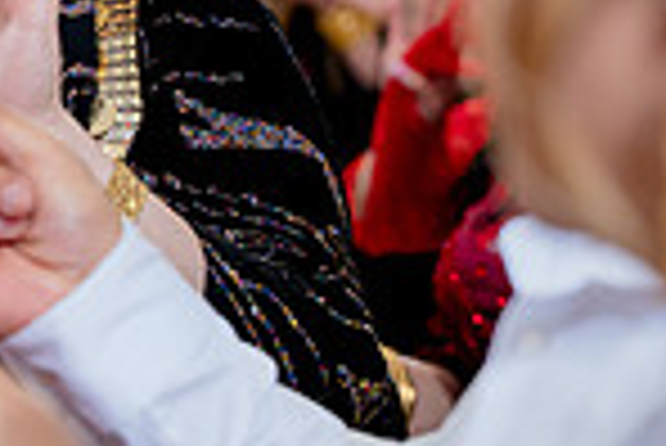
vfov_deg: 5.3
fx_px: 4778
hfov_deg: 7.9
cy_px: 110
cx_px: -104
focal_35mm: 258
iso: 800
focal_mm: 66
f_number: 2.8
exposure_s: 1/160
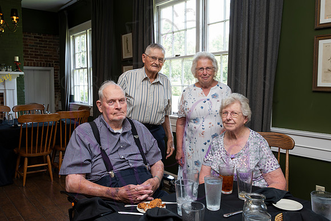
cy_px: 110
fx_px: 285
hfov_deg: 60.3
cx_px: 166
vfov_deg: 42.3
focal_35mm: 31
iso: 800
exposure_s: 1/60
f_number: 10
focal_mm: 31
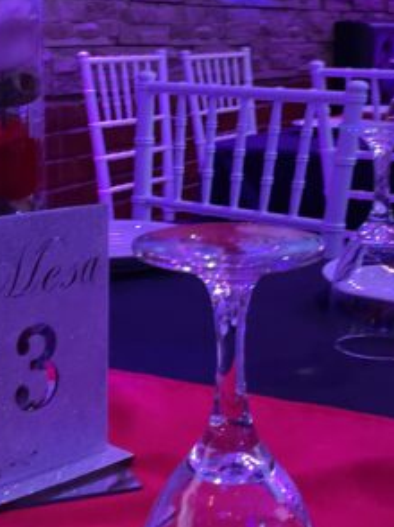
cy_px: 138
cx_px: 195
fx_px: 1201
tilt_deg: -3.6
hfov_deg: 18.6
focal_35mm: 79
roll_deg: +1.0
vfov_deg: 24.5
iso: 250
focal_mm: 3
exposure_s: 1/30
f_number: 1.8
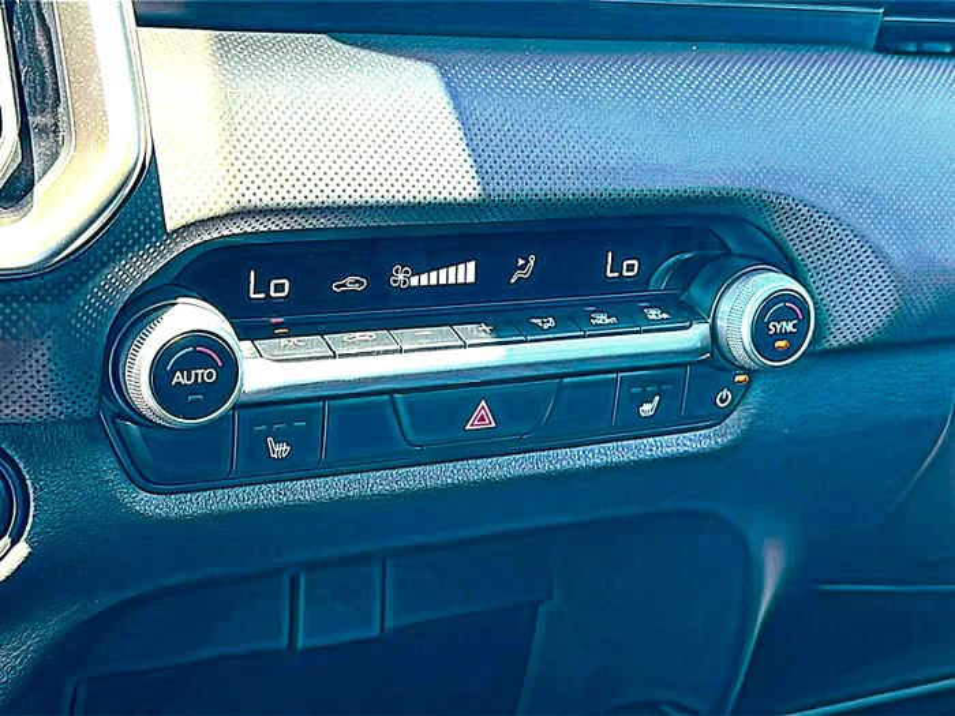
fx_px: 1241
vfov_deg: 32.2
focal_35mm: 45
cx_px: 478
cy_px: 358
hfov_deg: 42.1
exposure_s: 1/129
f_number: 1.78
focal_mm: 6.86
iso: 125
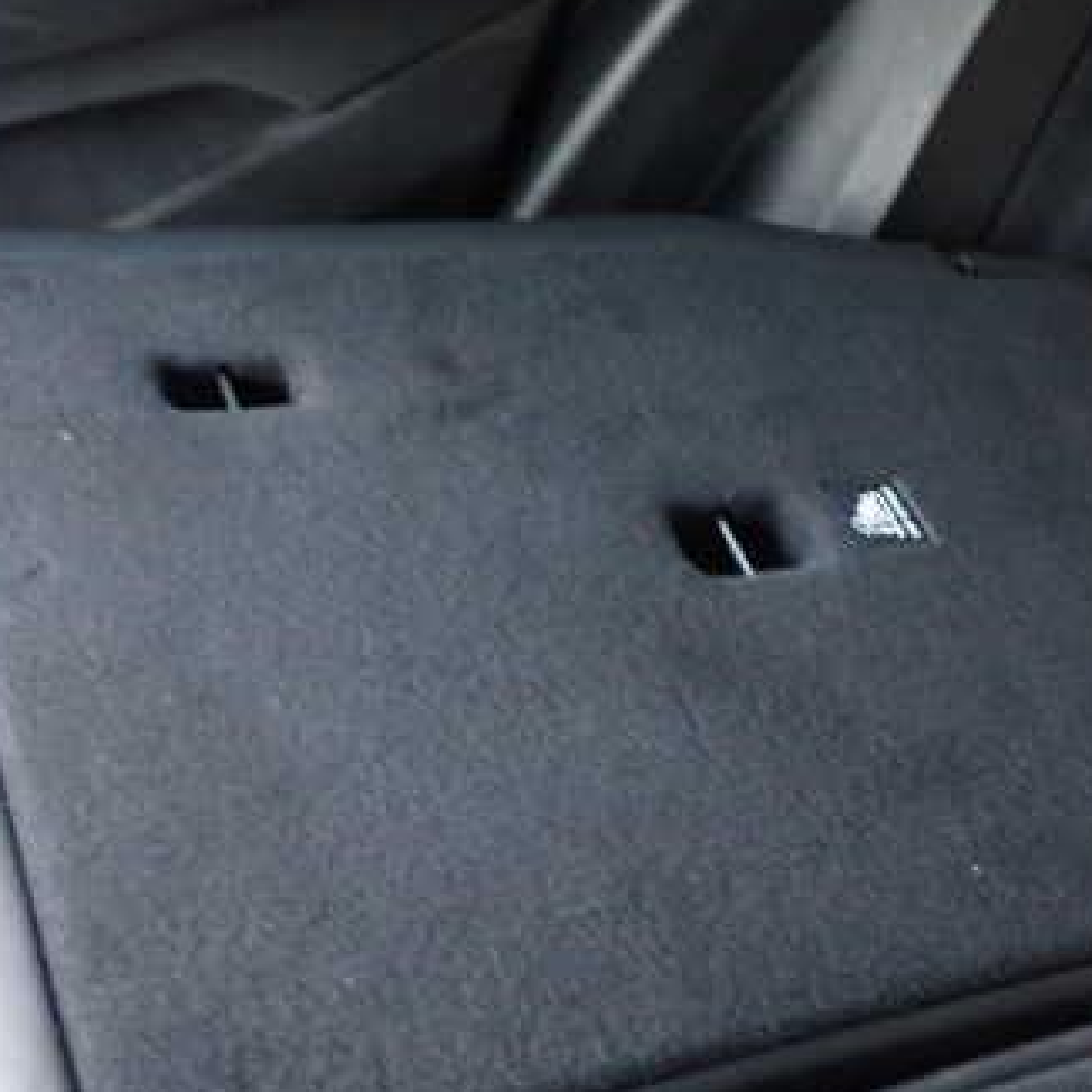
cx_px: 588
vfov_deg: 34.6
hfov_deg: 34.7
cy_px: 632
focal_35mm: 49
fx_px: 1749
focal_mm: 5.4
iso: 800
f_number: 2.3
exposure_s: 1/15
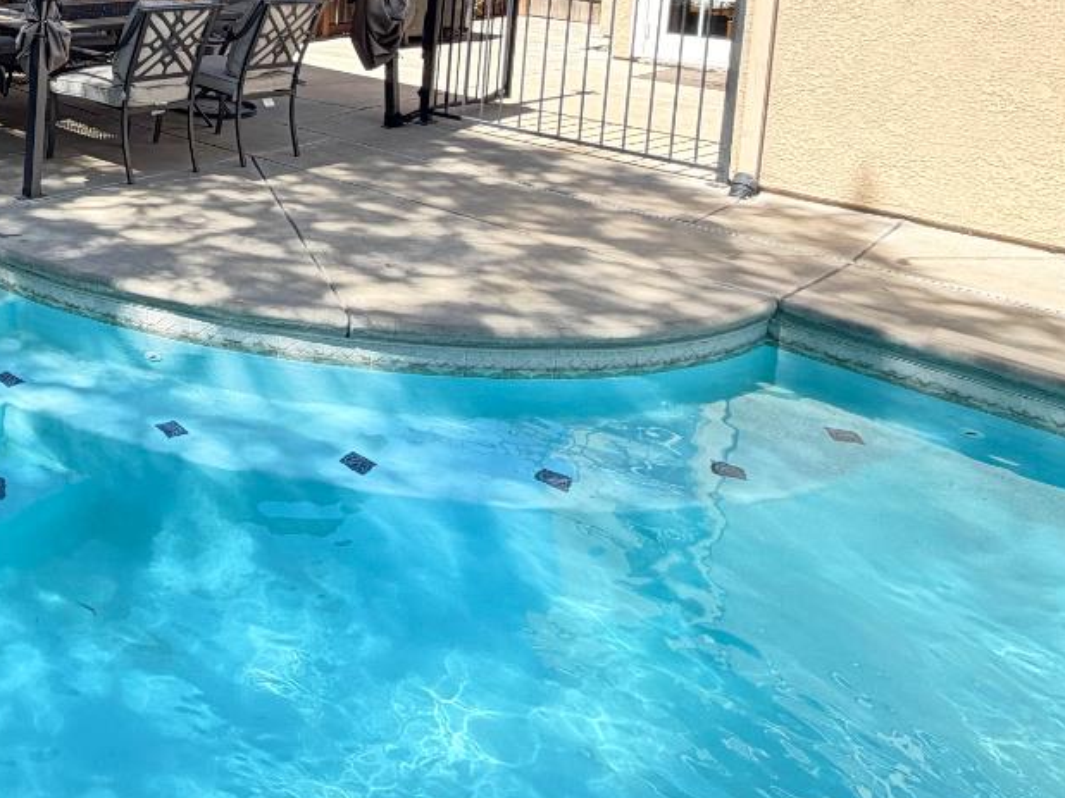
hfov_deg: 42.5
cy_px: -8
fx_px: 1046
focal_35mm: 34
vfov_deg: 37.2
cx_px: -105
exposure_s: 1/230
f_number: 2.2
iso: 40
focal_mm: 2.22
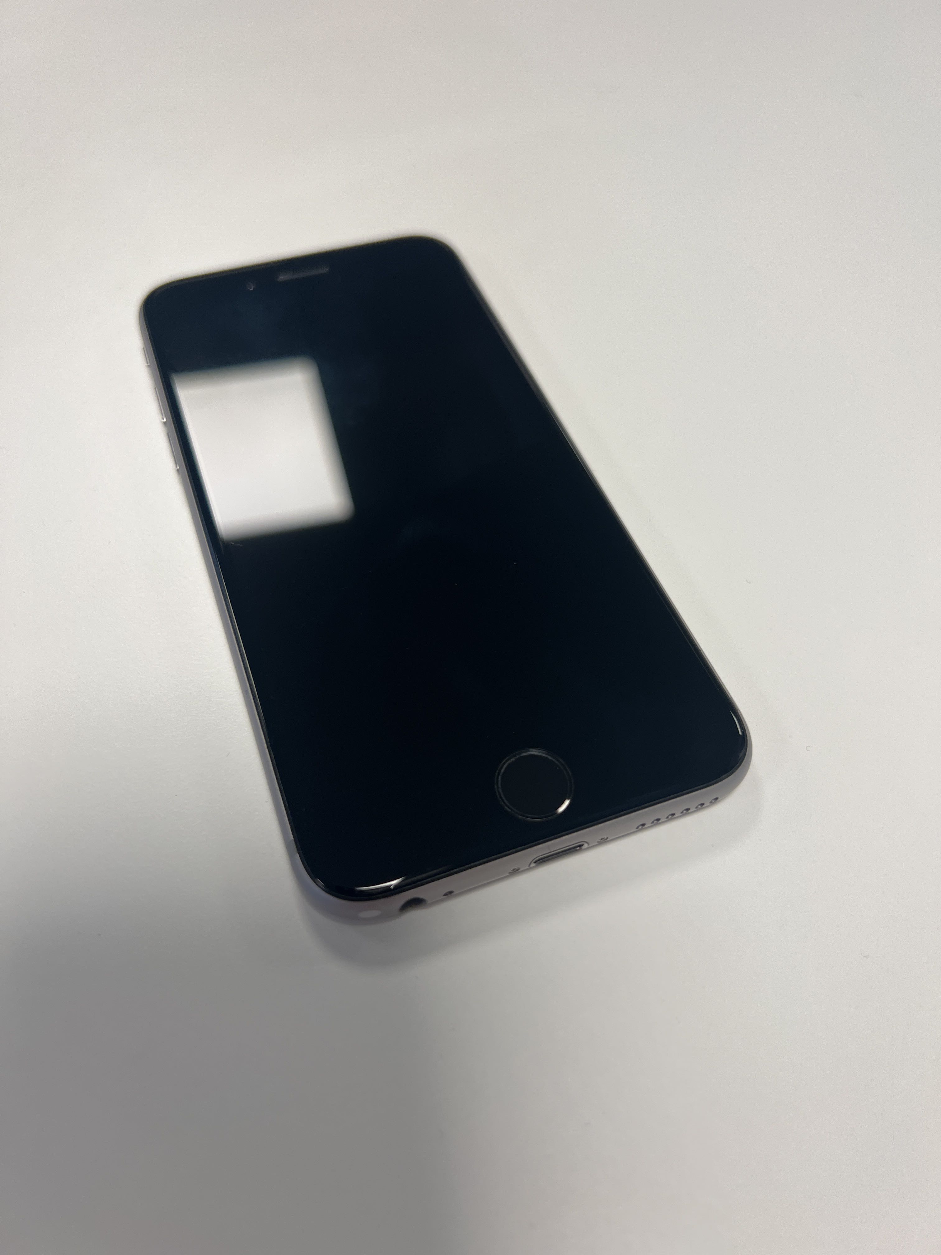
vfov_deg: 67.3
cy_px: 628
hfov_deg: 53.1
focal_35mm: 26
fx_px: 942
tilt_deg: -53.1
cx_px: 470
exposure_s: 1/100
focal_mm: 5.7
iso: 40
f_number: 1.5
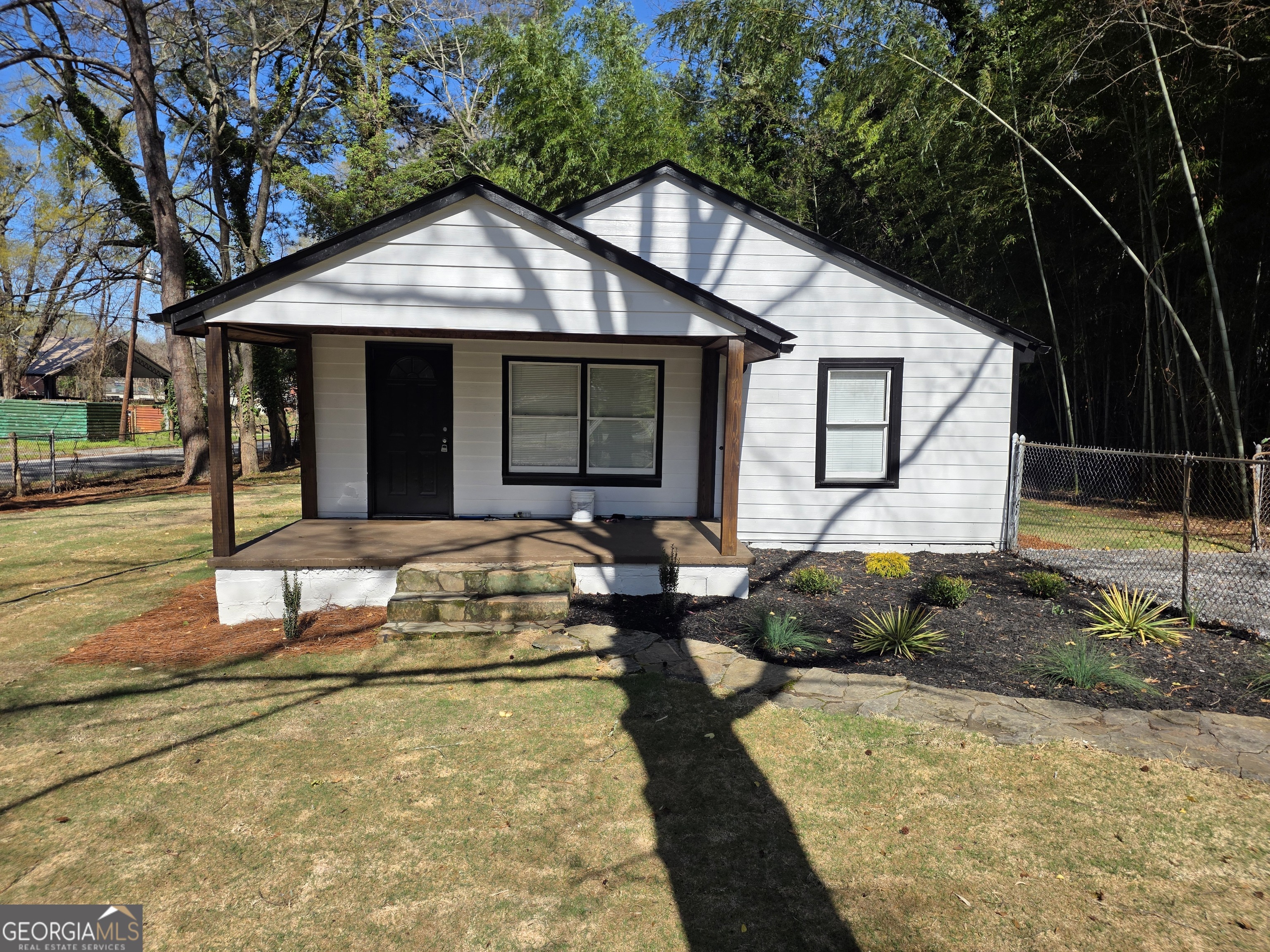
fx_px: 844
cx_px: 635
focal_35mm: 23
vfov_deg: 58.9
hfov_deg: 73.9
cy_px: 476
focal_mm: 6.25
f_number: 1.7
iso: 80
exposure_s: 1/6809
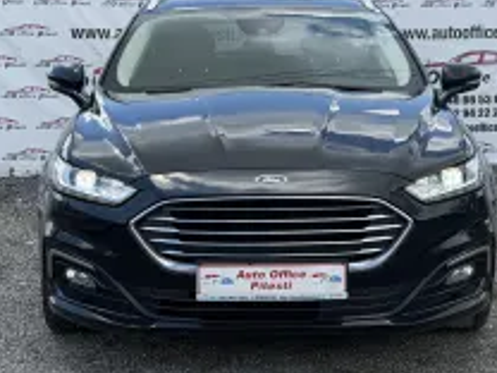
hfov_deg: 23.6
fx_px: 1192
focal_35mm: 83
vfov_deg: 17.8
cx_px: 265
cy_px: 170
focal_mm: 6.76
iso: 64
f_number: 1.78
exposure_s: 1/2762
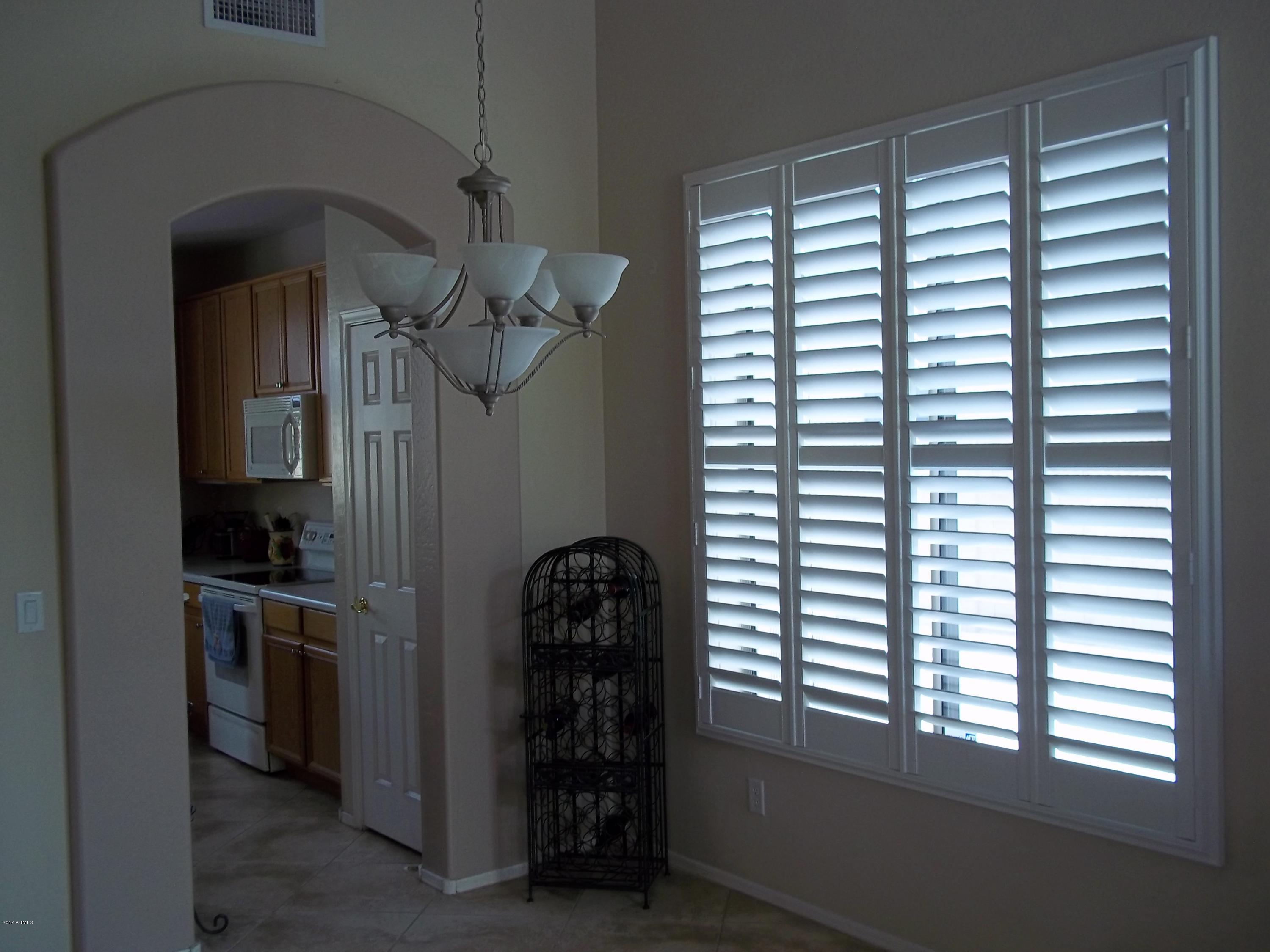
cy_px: 476
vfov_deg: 39.7
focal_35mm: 36
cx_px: 635
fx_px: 1321
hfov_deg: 51.4
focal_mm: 6.5
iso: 80
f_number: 3.1
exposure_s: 1/40
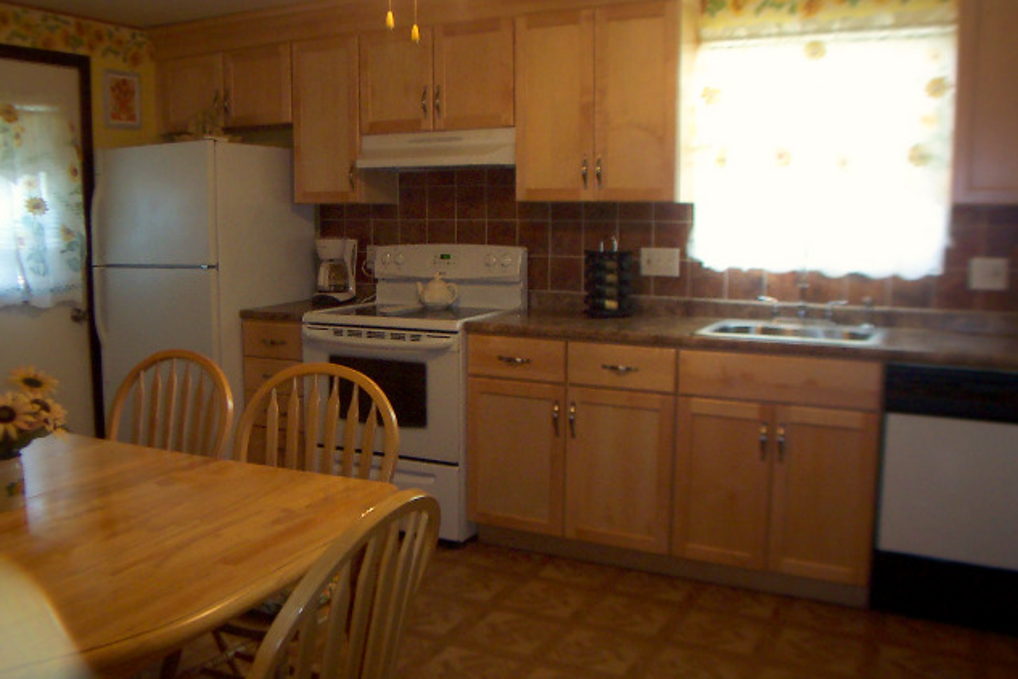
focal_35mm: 45
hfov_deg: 43.5
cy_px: 321
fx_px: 1272
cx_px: 441
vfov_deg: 29.9
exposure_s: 1/30
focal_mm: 8
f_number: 2.8
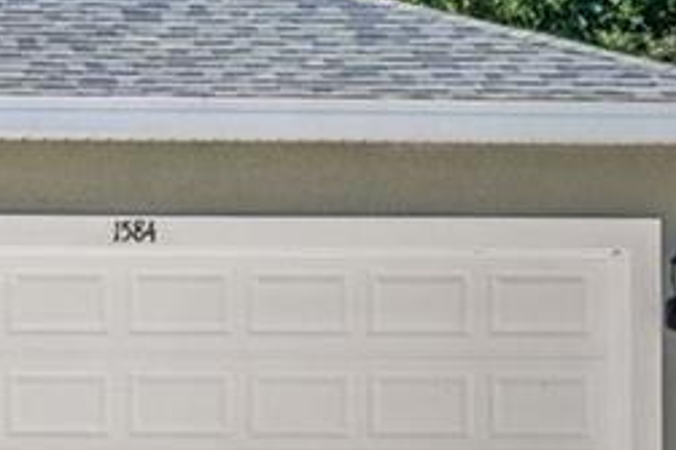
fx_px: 3584
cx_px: -302
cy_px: 410
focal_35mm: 191
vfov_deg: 7.2
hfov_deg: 10.4
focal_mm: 20
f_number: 7.1
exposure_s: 1/640
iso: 400
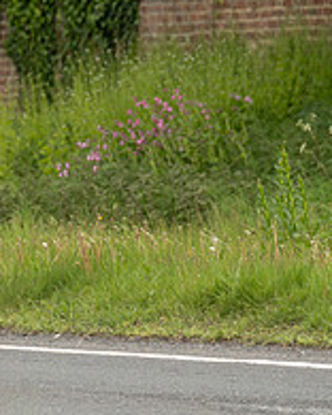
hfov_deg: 2.8
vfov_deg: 3.5
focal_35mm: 558
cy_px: 95
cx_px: -151
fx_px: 6854
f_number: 4.5
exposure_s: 1/1000
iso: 800
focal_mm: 200
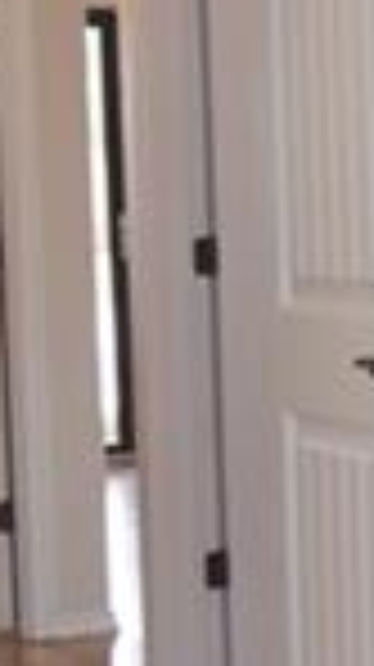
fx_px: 1926
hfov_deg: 8.7
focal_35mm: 109
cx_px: 1199
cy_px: 238
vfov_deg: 19.6
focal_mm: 10
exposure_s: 1/90
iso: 400
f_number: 4.8
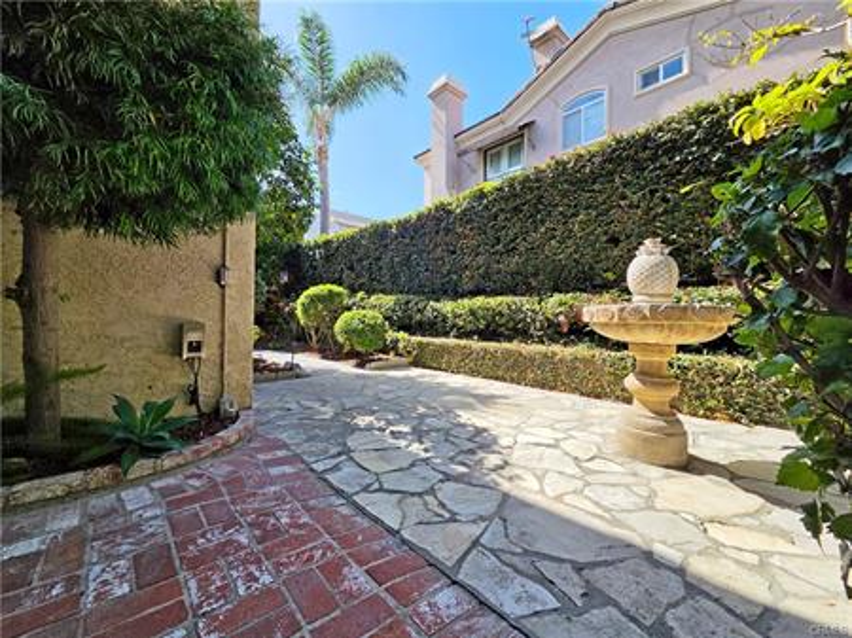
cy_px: 319
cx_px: 426
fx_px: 320
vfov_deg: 89.9
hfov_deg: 106.2
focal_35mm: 13
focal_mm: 2.2
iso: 100
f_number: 2.2
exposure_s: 1/2240
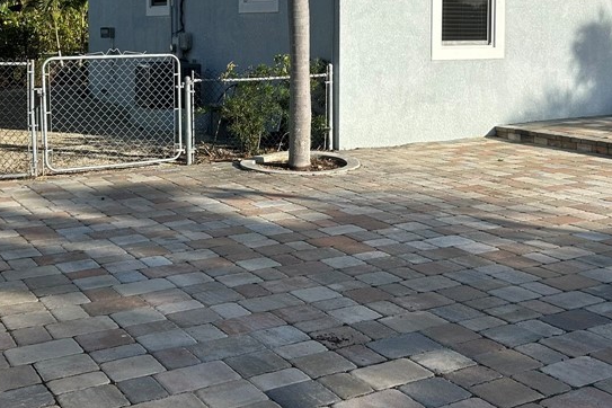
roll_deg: +0.4
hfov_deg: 38.8
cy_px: 68
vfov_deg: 25.9
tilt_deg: -2.1
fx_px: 867
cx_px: 335
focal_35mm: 51
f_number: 1.5
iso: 50
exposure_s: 1/4115
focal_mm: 5.7
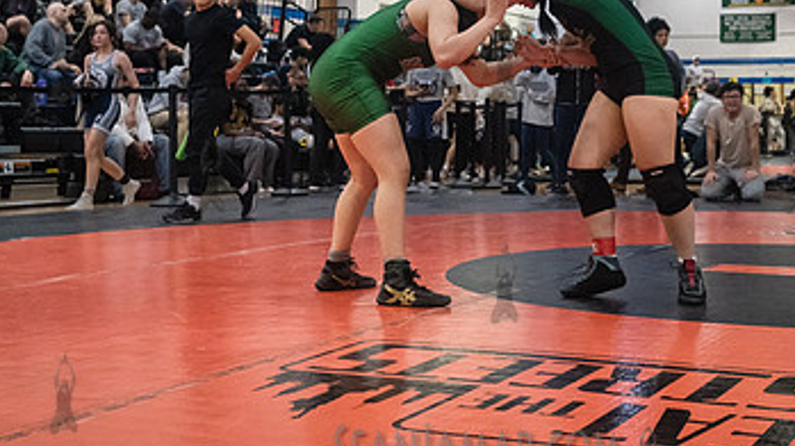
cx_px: 503
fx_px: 1306
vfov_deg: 19.1
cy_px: 63
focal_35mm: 62
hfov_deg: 33.7
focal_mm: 35
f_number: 4
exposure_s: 1/400
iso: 8000
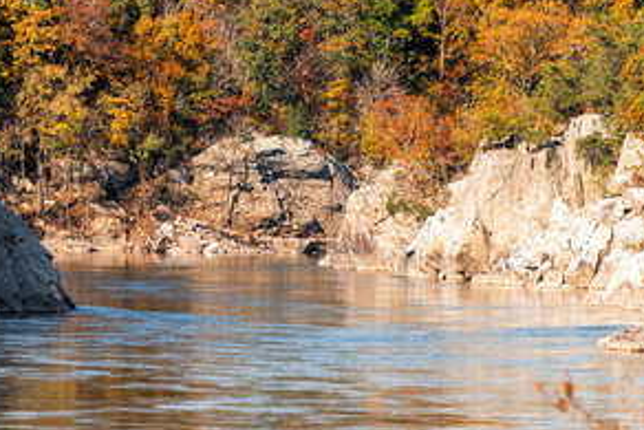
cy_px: 43
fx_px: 7642
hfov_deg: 4.8
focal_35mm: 427
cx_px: 234
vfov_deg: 3.2
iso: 110
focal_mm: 200
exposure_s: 1/1600
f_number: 2.8
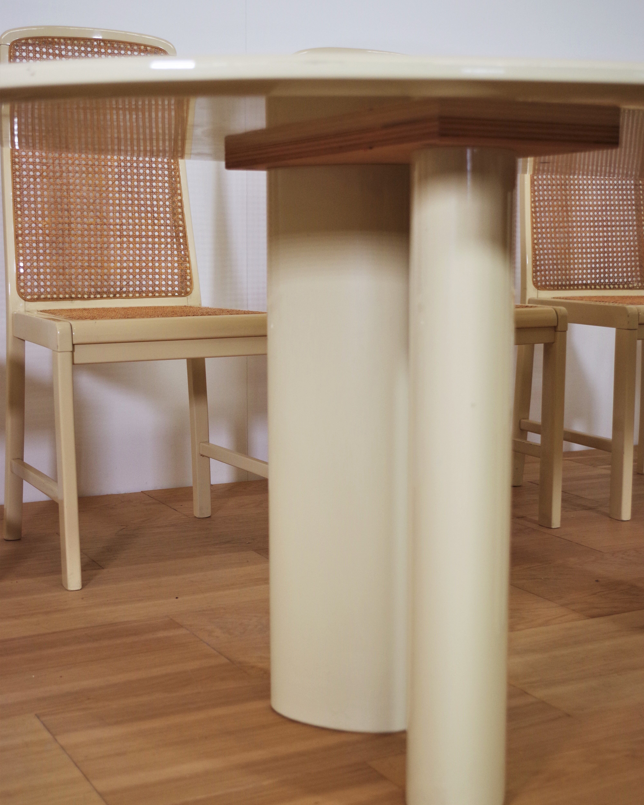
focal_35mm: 52
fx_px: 1239
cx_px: 322
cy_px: 441
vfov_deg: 36.0
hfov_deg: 29.1
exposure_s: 1/60
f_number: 4
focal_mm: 30.63
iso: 400
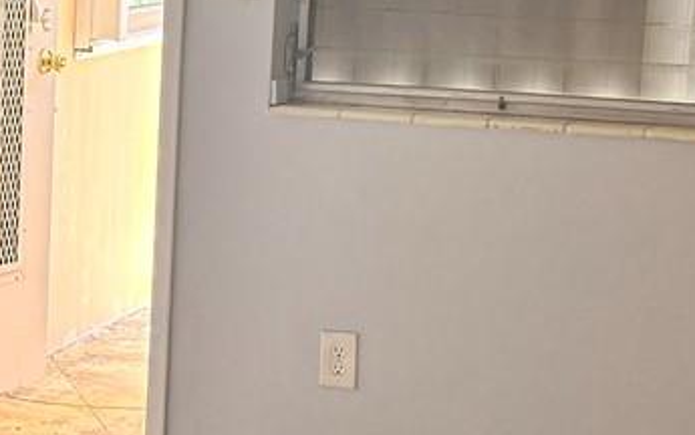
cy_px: 258
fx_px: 2236
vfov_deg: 11.1
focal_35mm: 118
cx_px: -20
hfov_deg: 17.2
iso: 125
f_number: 1.78
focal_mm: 6.76
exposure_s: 1/121
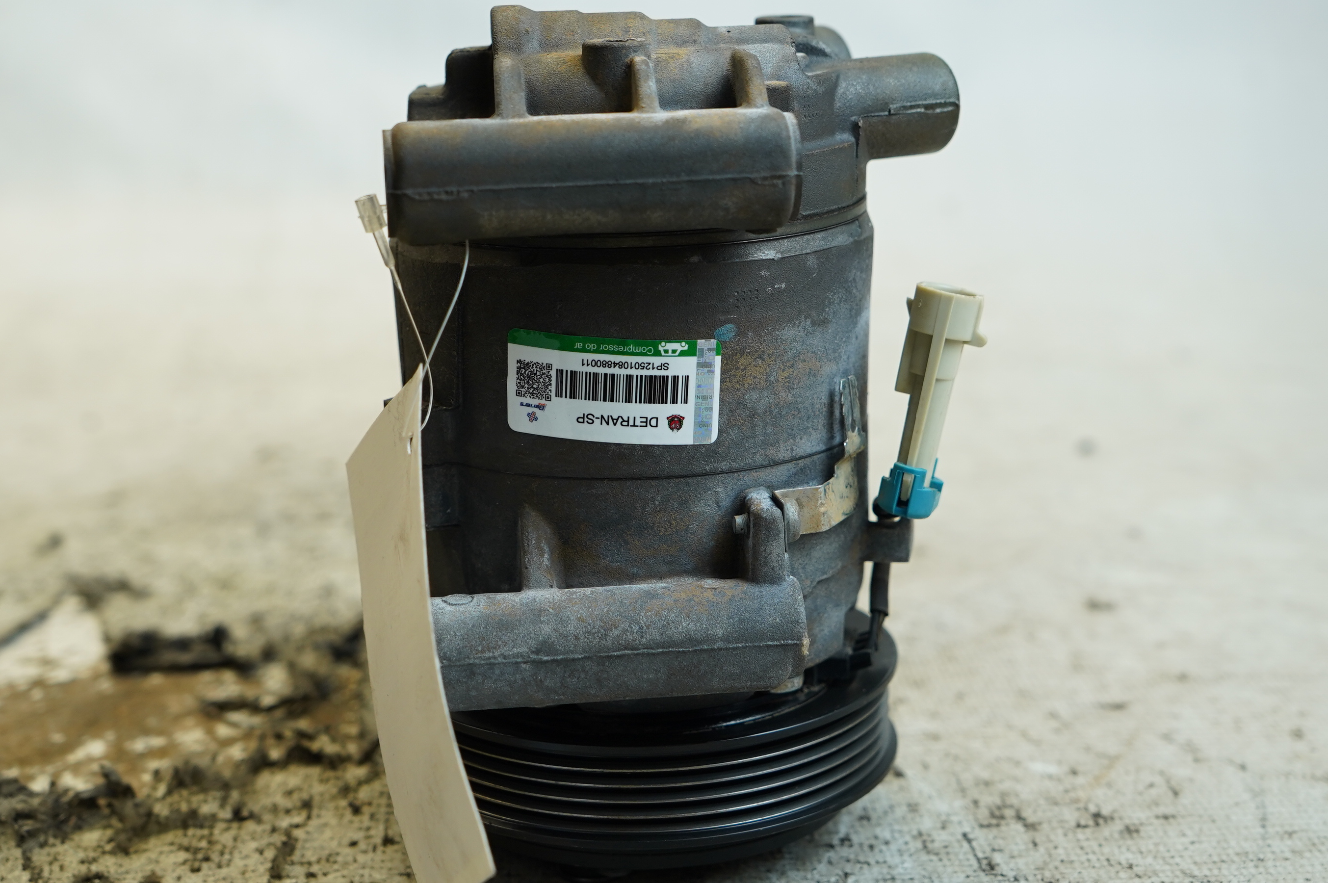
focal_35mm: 60
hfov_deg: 33.4
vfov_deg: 22.6
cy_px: 450
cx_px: 607
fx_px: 2211
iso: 400
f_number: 4
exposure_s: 1/160
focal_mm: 36
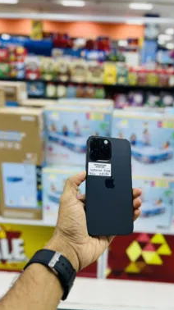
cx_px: 108
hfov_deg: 38.6
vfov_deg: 64.3
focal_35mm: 30
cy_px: 161
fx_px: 247
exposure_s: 1/131
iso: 32
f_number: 1.5
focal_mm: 5.7
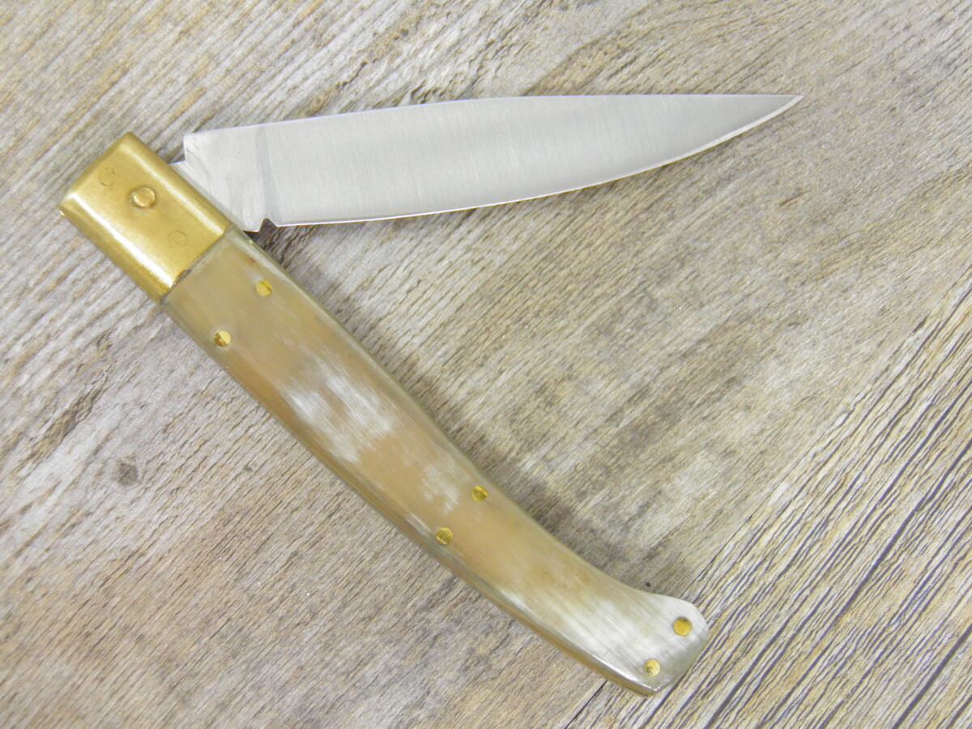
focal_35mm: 84
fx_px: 2359
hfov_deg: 23.3
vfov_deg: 17.6
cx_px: 486
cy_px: 364
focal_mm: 15.2
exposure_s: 1/8
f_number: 3.9
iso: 200
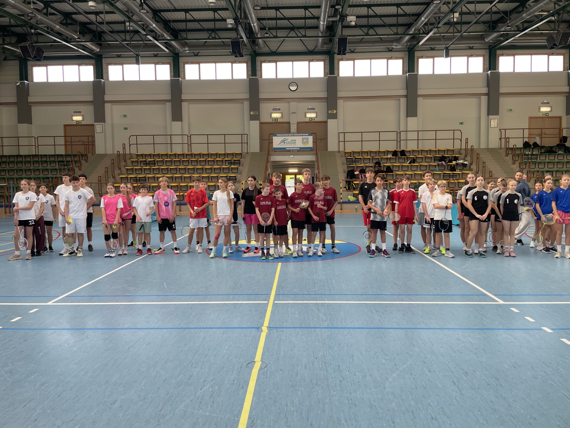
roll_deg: +0.1
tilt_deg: -2.8
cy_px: 214
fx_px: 428
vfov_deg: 53.1
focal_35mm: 26
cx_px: 285
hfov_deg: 67.3
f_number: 1.6
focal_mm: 4.2
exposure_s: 1/121
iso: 50
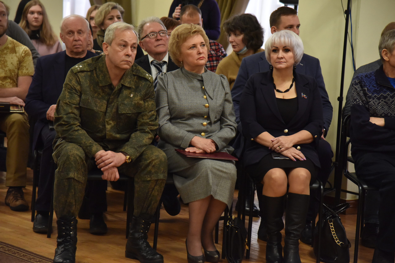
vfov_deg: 11.4
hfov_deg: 17.1
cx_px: 198
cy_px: 132
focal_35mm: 120
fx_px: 1317
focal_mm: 120
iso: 6400
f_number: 5
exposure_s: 1/160
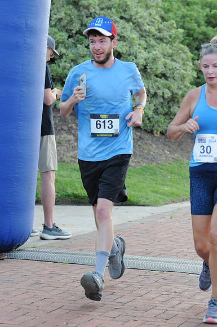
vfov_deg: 16.1
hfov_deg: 10.7
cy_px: 164
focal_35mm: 128
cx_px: 108
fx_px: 1156
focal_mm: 85
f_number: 4.5
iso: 800
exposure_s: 1/800
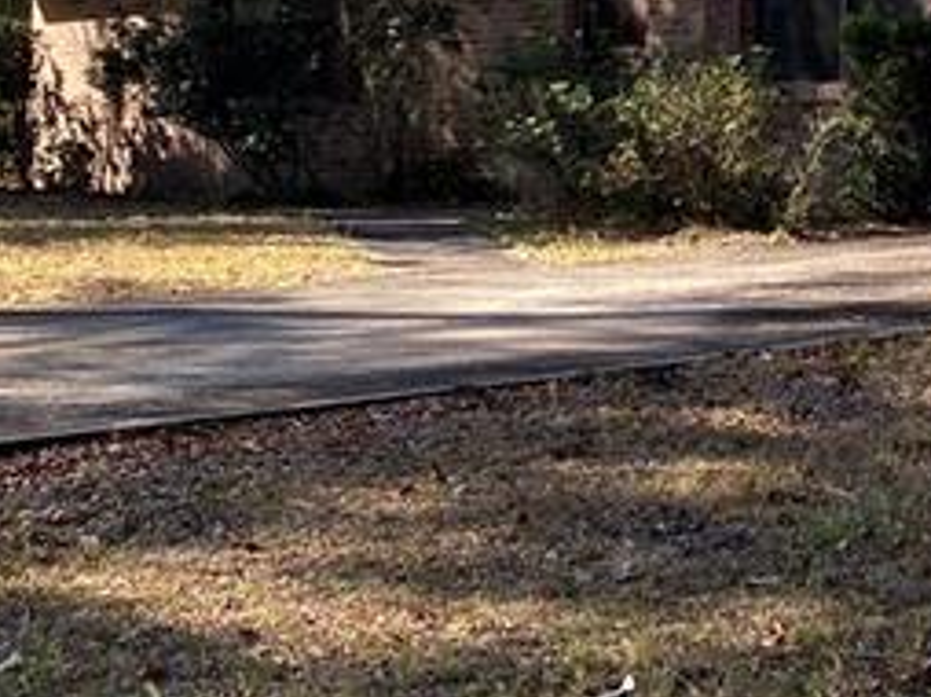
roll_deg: +0.0
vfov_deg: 13.8
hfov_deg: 17.5
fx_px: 2821
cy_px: -62
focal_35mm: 105
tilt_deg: +4.6
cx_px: 1221
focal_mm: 4.25
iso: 32
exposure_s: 1/568
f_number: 1.8
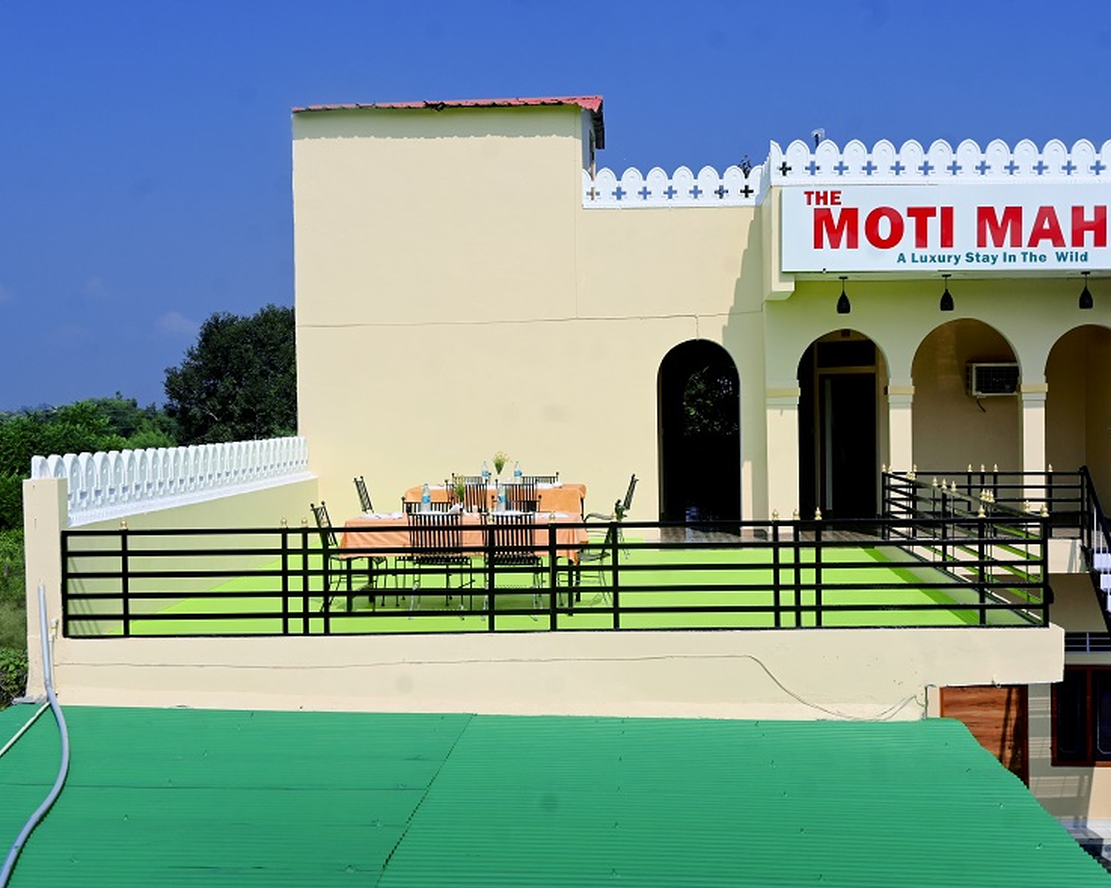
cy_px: 445
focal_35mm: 47
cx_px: 608
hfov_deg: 39.3
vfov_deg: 31.9
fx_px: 1554
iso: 100
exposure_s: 1/640
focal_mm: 27.5
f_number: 9
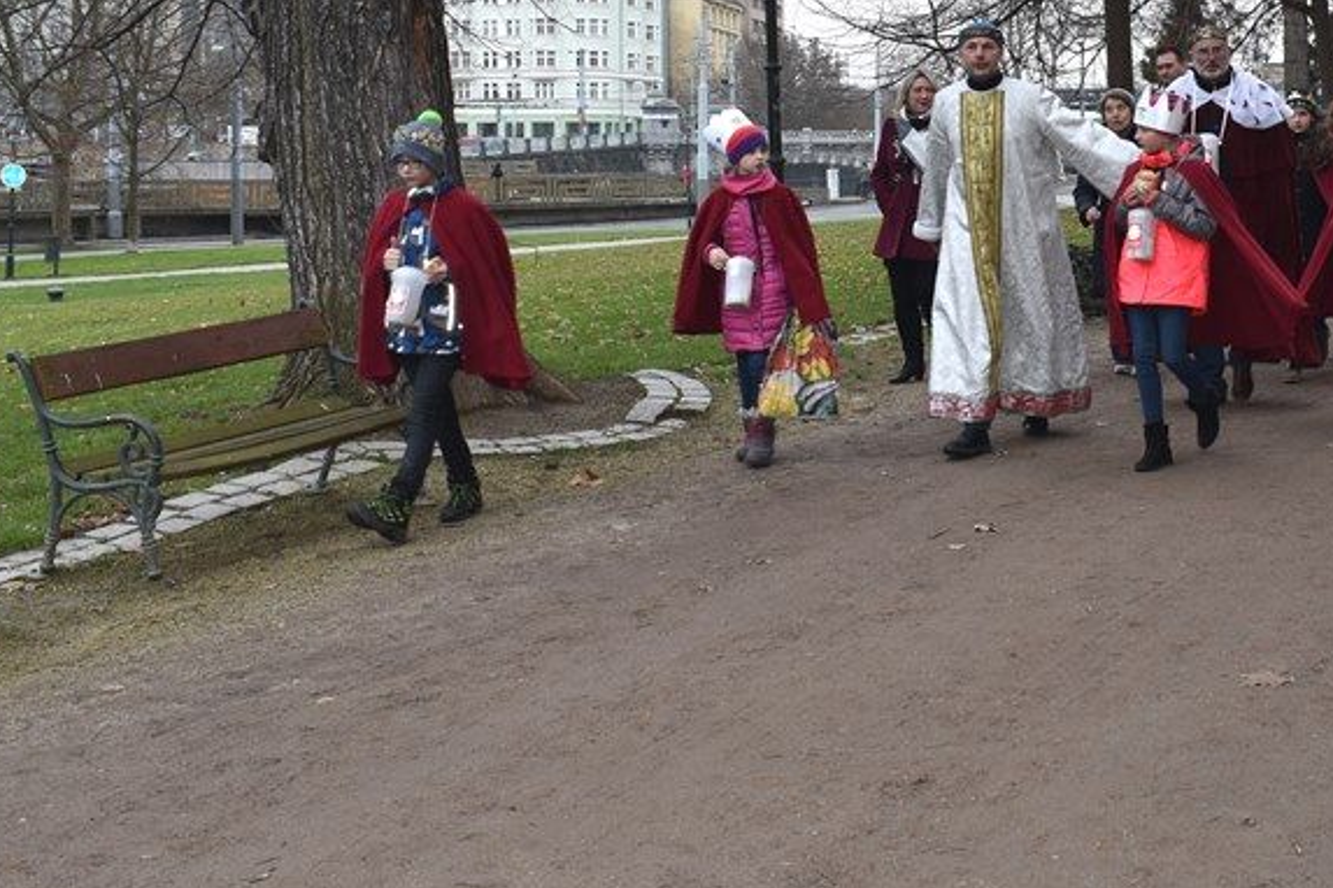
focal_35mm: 59
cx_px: 972
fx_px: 2184
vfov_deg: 22.7
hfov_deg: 33.4
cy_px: 180
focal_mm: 22
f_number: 7.1
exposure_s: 1/60
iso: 250
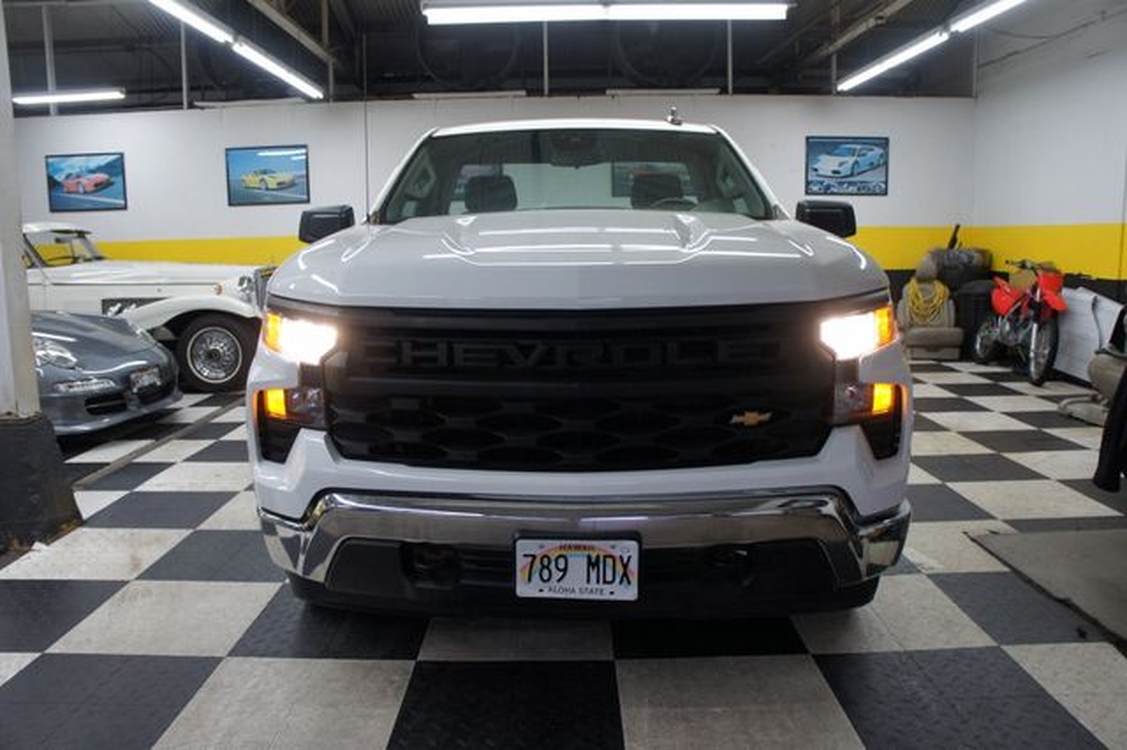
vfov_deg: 47.9
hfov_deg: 67.4
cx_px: 564
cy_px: 375
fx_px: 845
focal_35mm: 27
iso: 200
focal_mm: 18
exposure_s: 1/30
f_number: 3.5
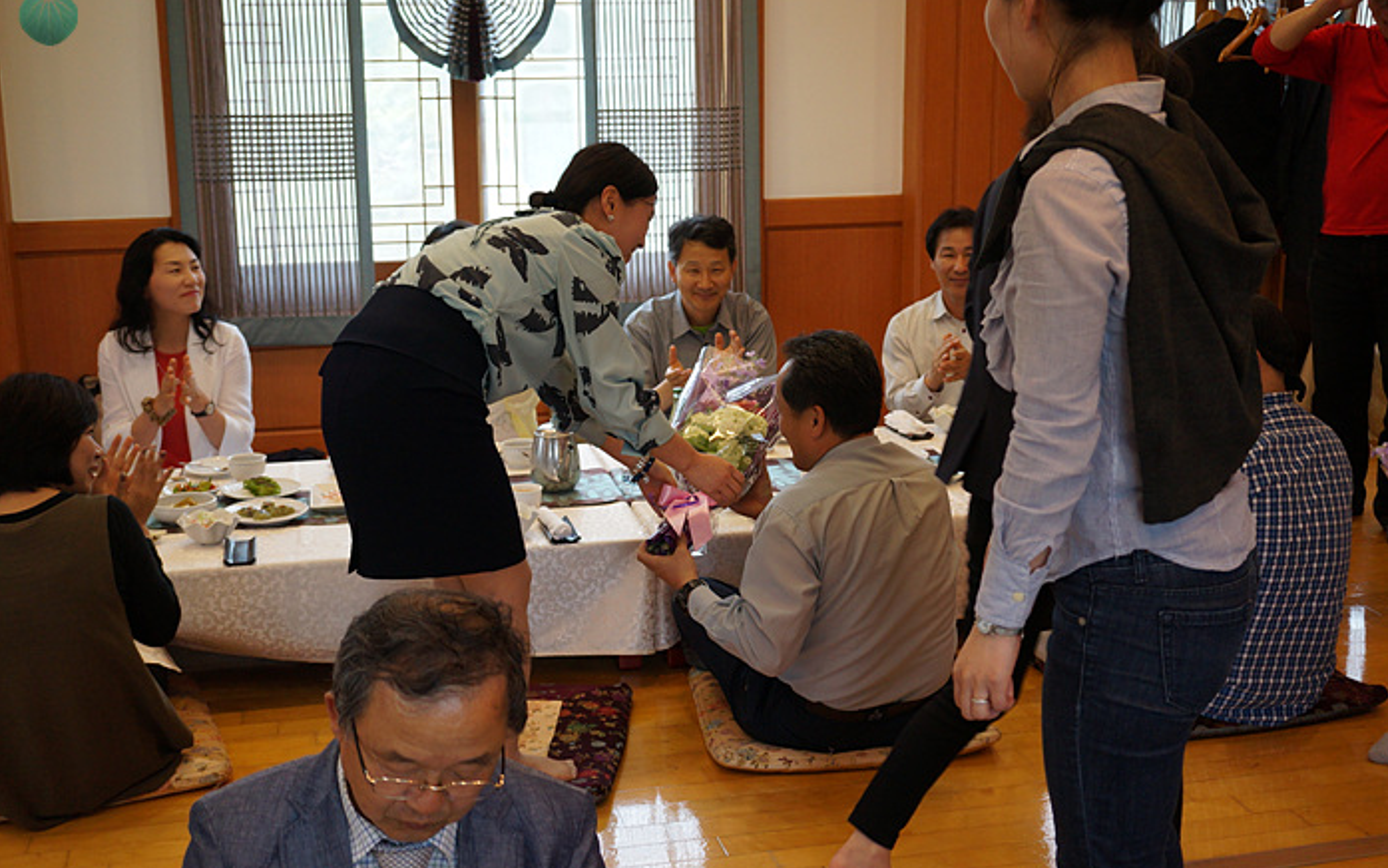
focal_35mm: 46
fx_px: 1740
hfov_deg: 43.5
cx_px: 695
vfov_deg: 28.0
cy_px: 437
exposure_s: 1/160
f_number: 4
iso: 800
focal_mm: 30
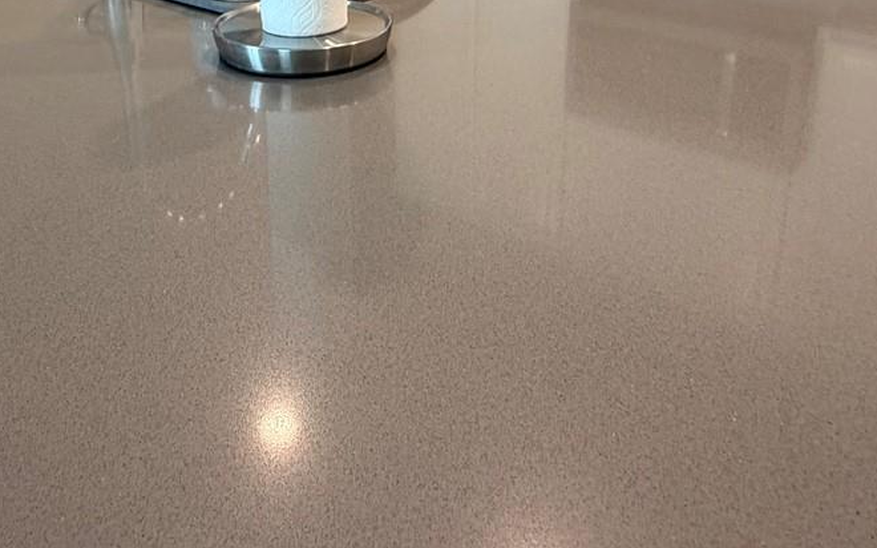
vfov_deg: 32.2
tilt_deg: -15.3
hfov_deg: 53.9
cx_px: 397
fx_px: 860
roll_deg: +1.1
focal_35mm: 36
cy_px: -15
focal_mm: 2.22
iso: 200
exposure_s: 1/60
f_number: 2.2
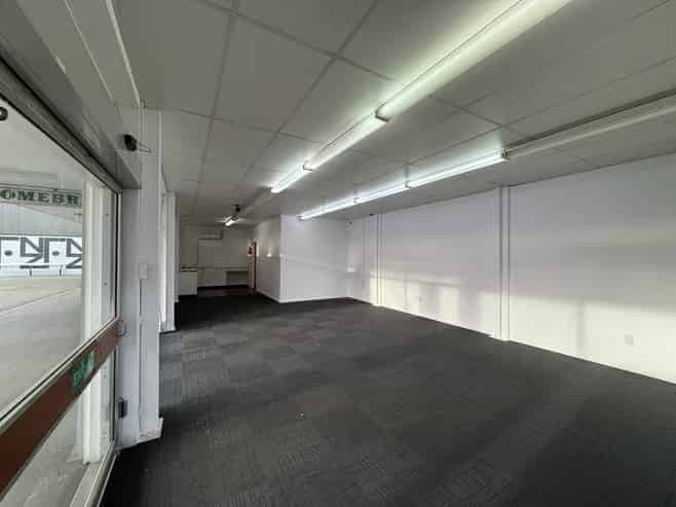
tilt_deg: +0.3
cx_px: 338
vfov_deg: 85.6
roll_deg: -0.2
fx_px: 273
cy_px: 254
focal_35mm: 14
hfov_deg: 102.1
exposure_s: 1/105
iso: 64
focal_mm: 2.22
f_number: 2.2
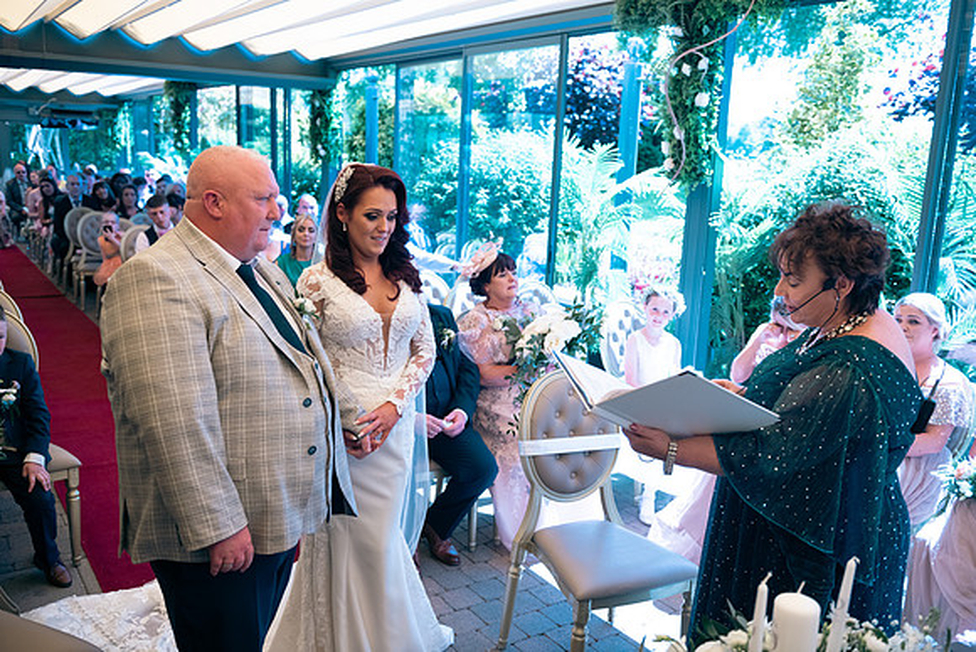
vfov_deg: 42.3
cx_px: 488
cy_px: 326
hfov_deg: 60.3
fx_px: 841
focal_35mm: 31
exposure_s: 1/250
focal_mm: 31
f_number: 3.5
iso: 250
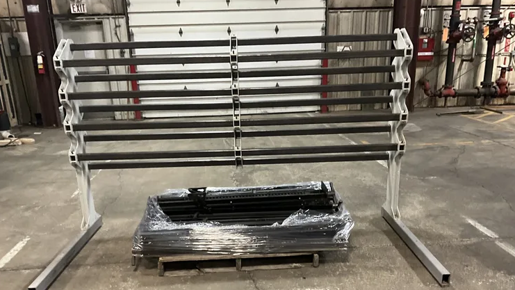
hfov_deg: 61.0
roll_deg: -0.2
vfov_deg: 36.3
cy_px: 192
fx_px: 437
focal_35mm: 32
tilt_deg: -16.9
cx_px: 258
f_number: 1.8
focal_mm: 3
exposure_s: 1/40
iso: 320
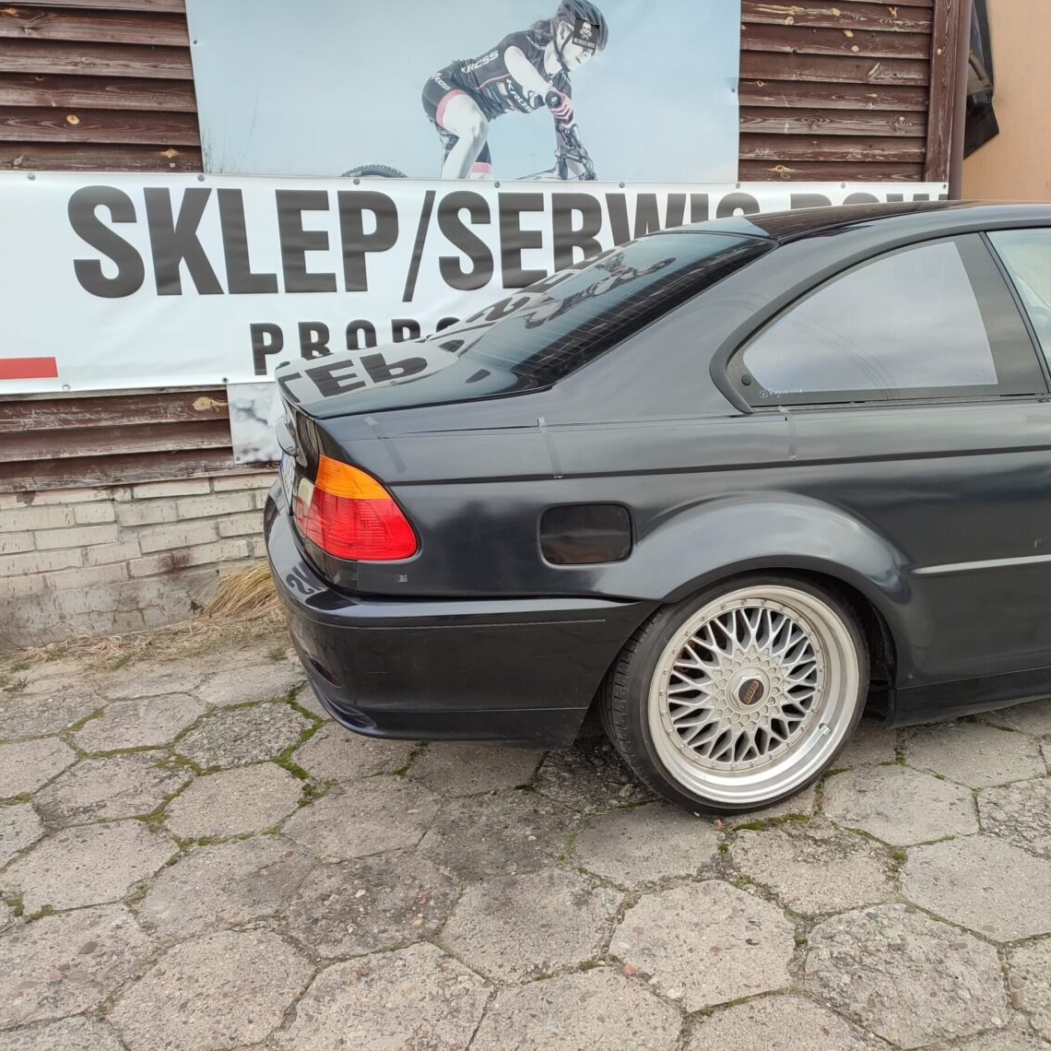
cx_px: 607
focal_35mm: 31
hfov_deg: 52.3
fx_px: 1065
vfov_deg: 52.5
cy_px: 551
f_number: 1.9
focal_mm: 6.04
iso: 50
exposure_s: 1/101
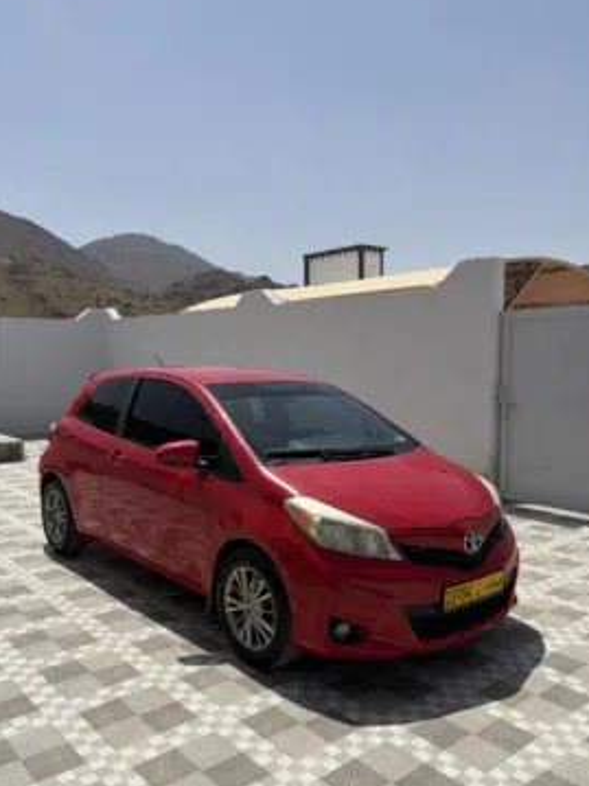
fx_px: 658
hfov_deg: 48.2
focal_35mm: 29
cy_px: 403
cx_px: 285
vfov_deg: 61.7
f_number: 1.6
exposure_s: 1/7813
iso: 50
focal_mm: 5.96
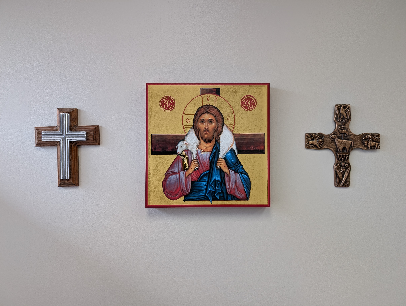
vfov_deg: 56.9
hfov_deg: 71.5
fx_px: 282
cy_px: 153
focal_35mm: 24
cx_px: 203
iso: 32
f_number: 1.68
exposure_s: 1/24
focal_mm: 6.9
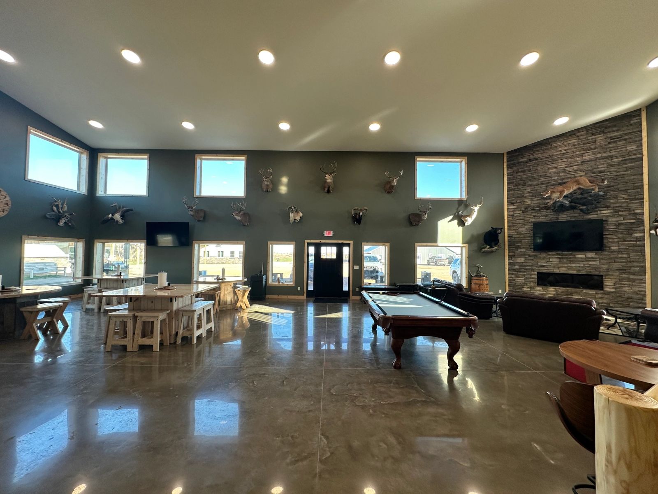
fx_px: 266
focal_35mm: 14
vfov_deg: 85.7
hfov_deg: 102.1
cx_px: 329
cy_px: 247
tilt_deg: +1.9
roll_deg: -0.4
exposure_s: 1/120
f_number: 2.2
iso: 80
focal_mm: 2.22
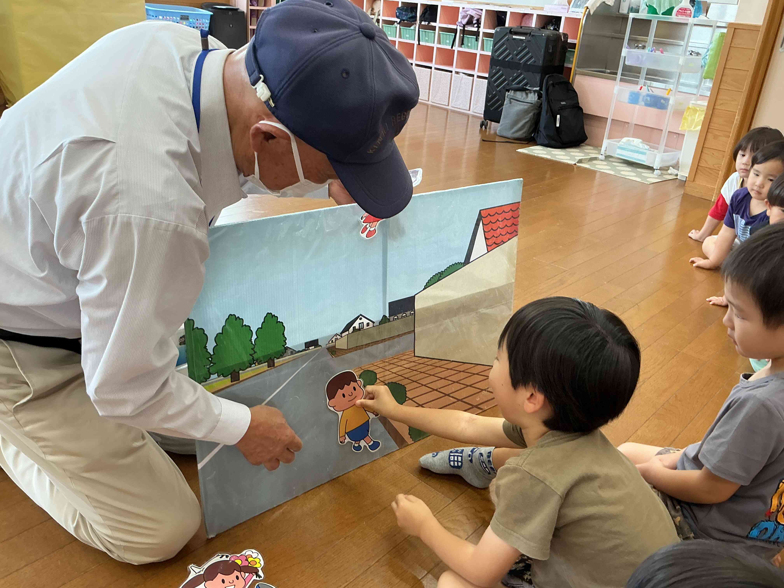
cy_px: 294
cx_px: 392
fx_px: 657
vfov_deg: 48.2
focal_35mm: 29
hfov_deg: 61.7
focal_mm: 3
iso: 50
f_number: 1.8
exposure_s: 1/60
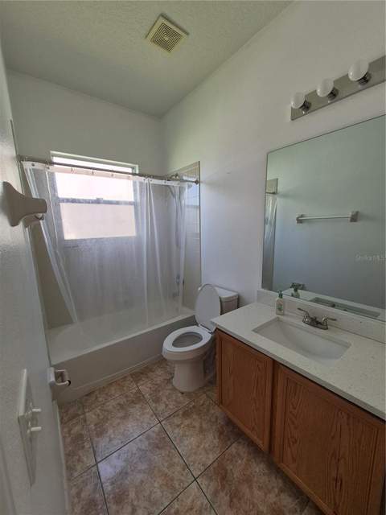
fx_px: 193
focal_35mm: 13
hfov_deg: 89.9
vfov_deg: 106.2
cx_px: 193
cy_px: 258
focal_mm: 1.74
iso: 50
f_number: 2.2
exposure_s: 1/120
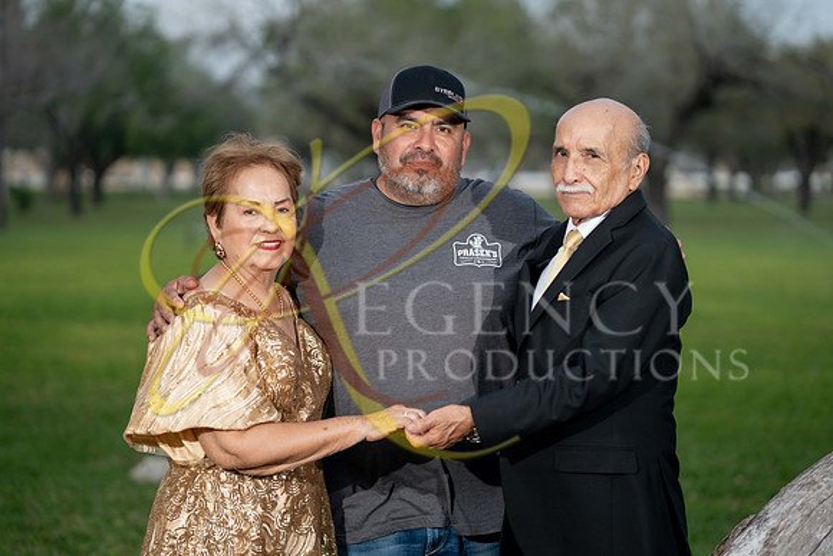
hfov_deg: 23.9
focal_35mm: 85
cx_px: 416
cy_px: 278
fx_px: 1967
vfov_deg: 16.1
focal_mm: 85
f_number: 2.2
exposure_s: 1/1250
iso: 200
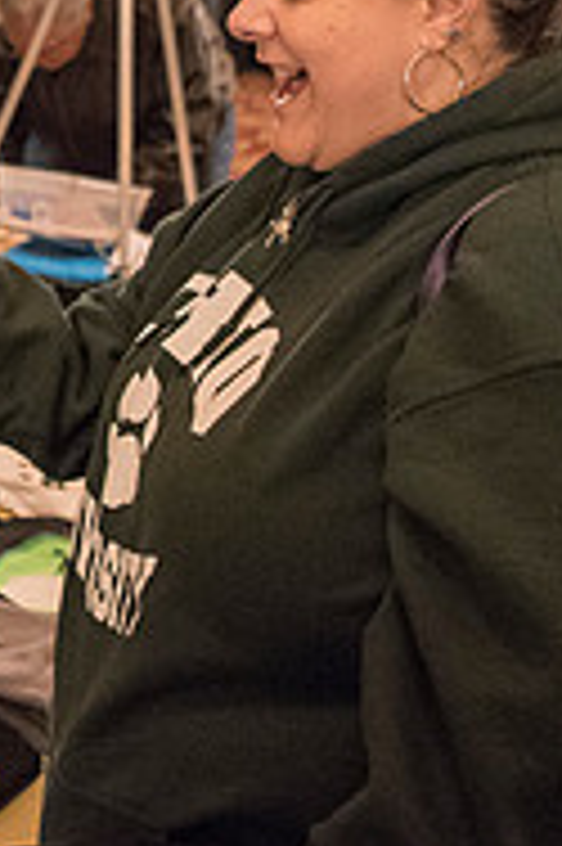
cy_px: 43
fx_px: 1736
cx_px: -414
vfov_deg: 26.2
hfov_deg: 15.9
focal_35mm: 74
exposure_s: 1/100
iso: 4000
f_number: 2.8
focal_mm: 24
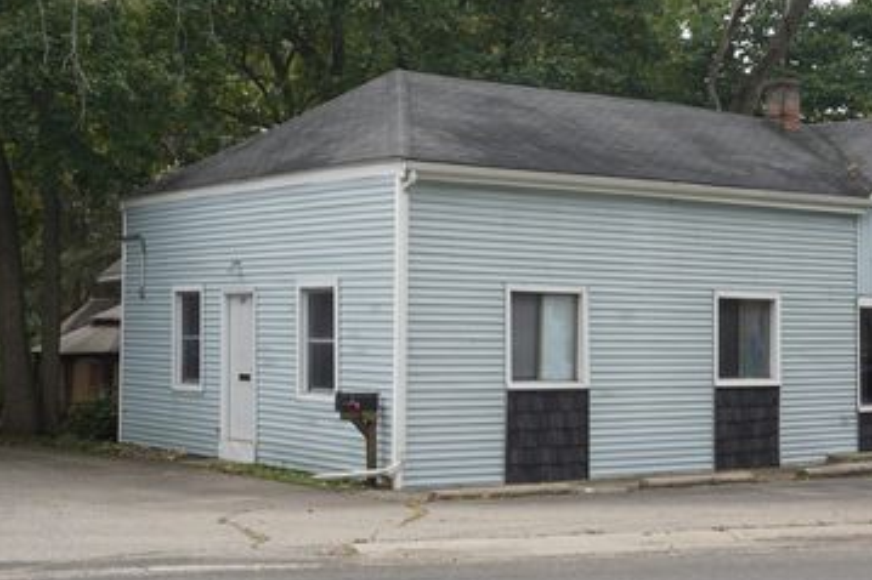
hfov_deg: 30.1
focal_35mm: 67
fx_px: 1619
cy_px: 222
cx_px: 498
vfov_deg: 20.3
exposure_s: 1/100
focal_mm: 25
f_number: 11
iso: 200
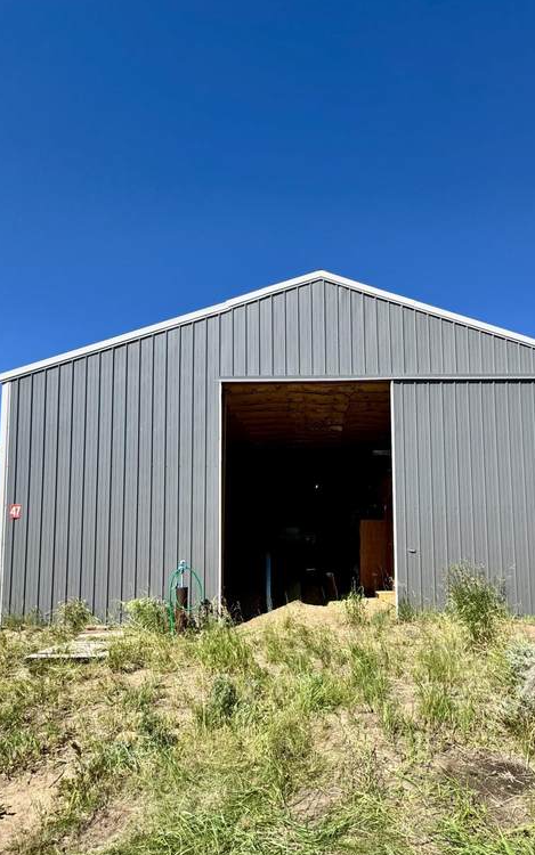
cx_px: 314
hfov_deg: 61.8
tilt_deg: +4.0
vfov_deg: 87.1
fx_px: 443
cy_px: 504
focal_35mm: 19
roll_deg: +1.1
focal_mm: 2.22
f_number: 2.2
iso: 40
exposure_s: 1/1370
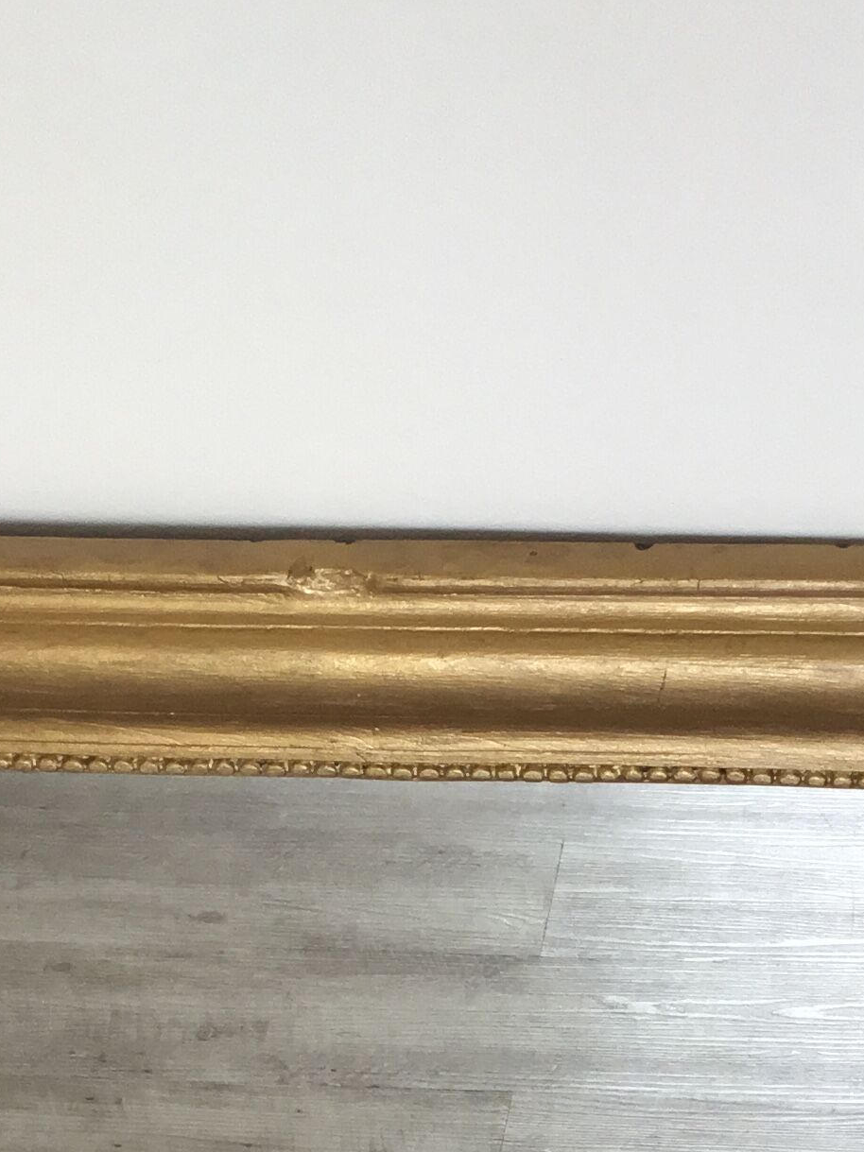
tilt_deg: -52.2
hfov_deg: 17.8
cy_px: 1129
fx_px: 2763
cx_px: 500
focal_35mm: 83
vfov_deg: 22.7
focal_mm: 3.3
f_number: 2.4
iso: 40
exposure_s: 1/33
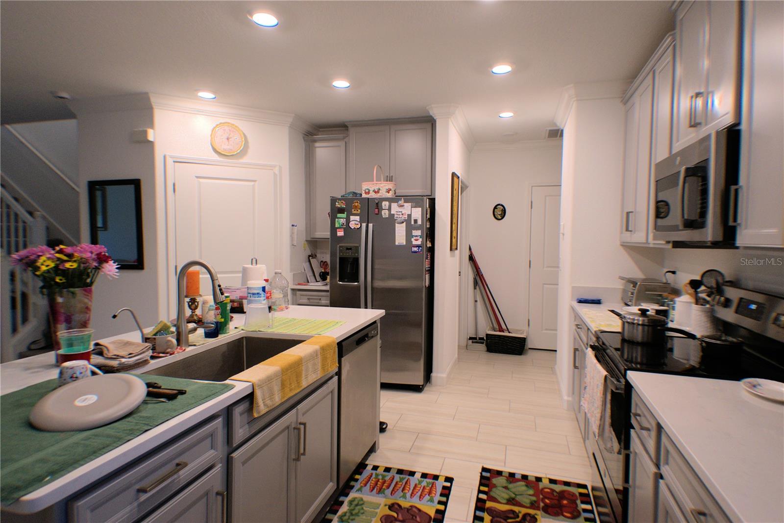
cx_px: 392
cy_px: 262
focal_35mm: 33
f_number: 4.5
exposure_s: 1/80
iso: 400
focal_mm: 22
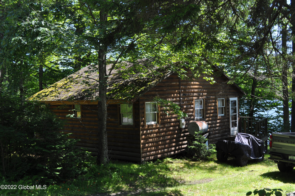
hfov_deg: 45.0
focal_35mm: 44
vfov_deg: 30.8
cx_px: 148
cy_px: 98
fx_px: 356
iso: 200
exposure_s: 1/160
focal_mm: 29
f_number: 6.3
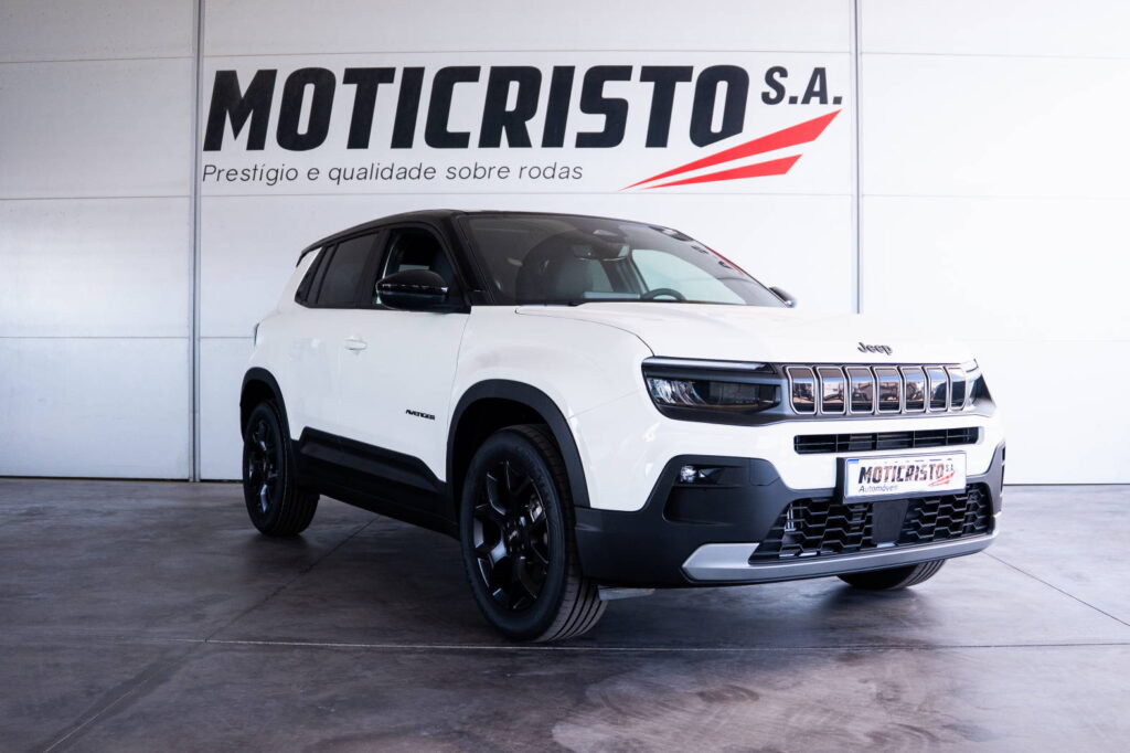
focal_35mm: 36
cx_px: 565
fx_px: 1130
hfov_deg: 53.1
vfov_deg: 36.8
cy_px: 376
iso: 500
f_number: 2.8
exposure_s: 1/800
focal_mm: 24
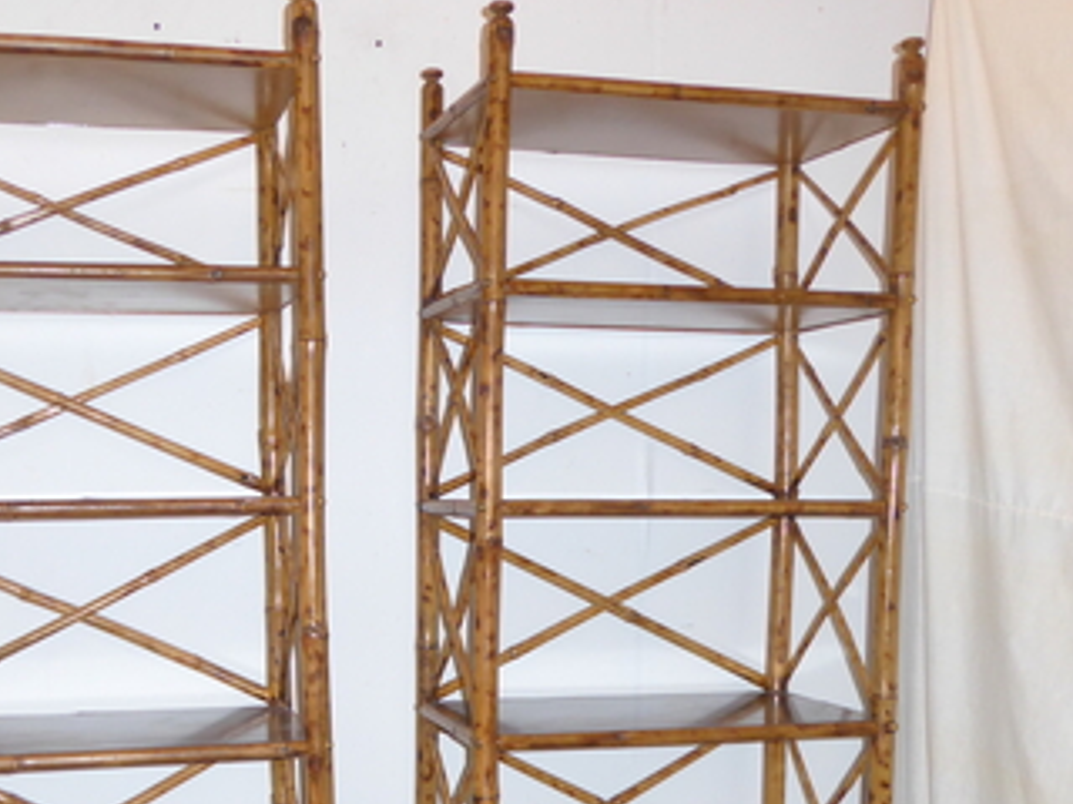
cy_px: 660
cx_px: 362
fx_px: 1395
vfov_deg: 31.2
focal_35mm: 45
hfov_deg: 41.6
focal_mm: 4.3
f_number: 3.3
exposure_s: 1/60
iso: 200
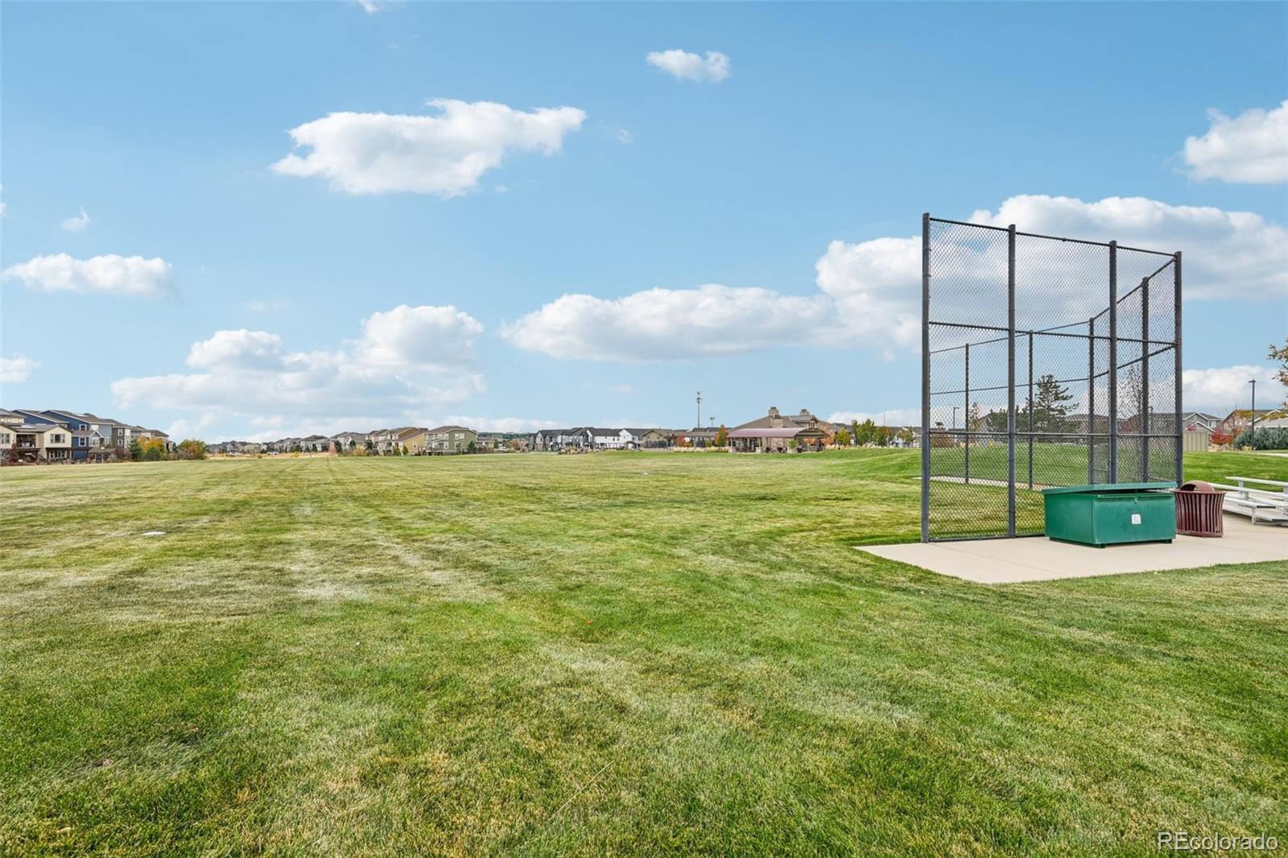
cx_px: 644
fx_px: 501
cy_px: 429
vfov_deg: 81.2
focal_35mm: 14
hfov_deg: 104.3
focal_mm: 14
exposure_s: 1/80
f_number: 8
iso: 64
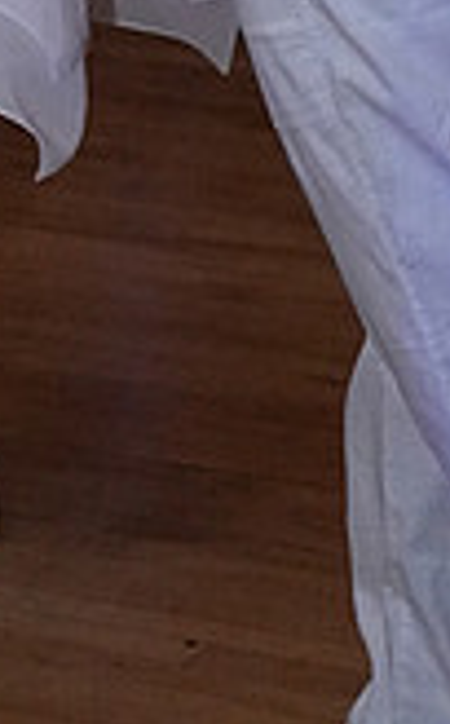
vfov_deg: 8.8
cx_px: 117
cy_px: -464
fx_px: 4549
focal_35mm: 231
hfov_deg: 5.7
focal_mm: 43
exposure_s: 1/200
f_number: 4.5
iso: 5000
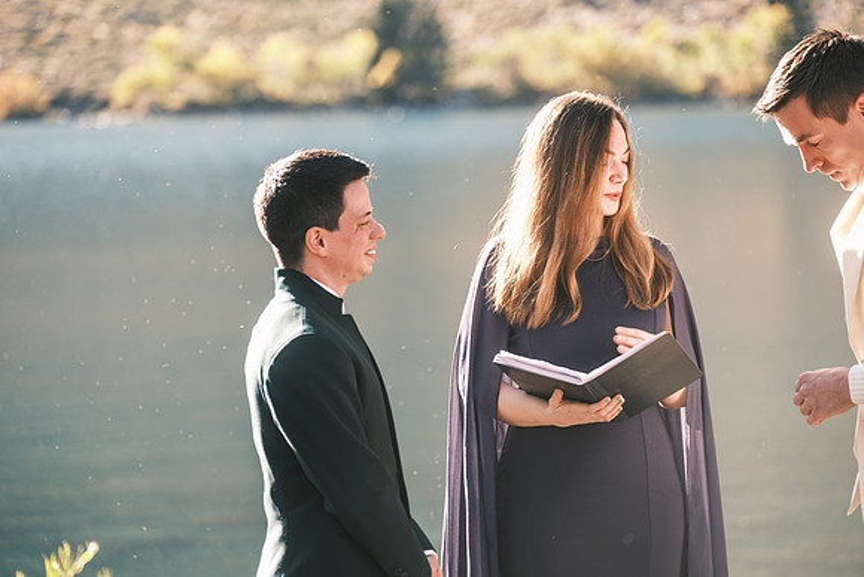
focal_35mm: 166
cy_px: 288
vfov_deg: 8.3
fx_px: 3985
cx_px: 432
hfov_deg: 12.4
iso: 200
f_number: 2.8
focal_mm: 110.6
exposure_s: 1/300
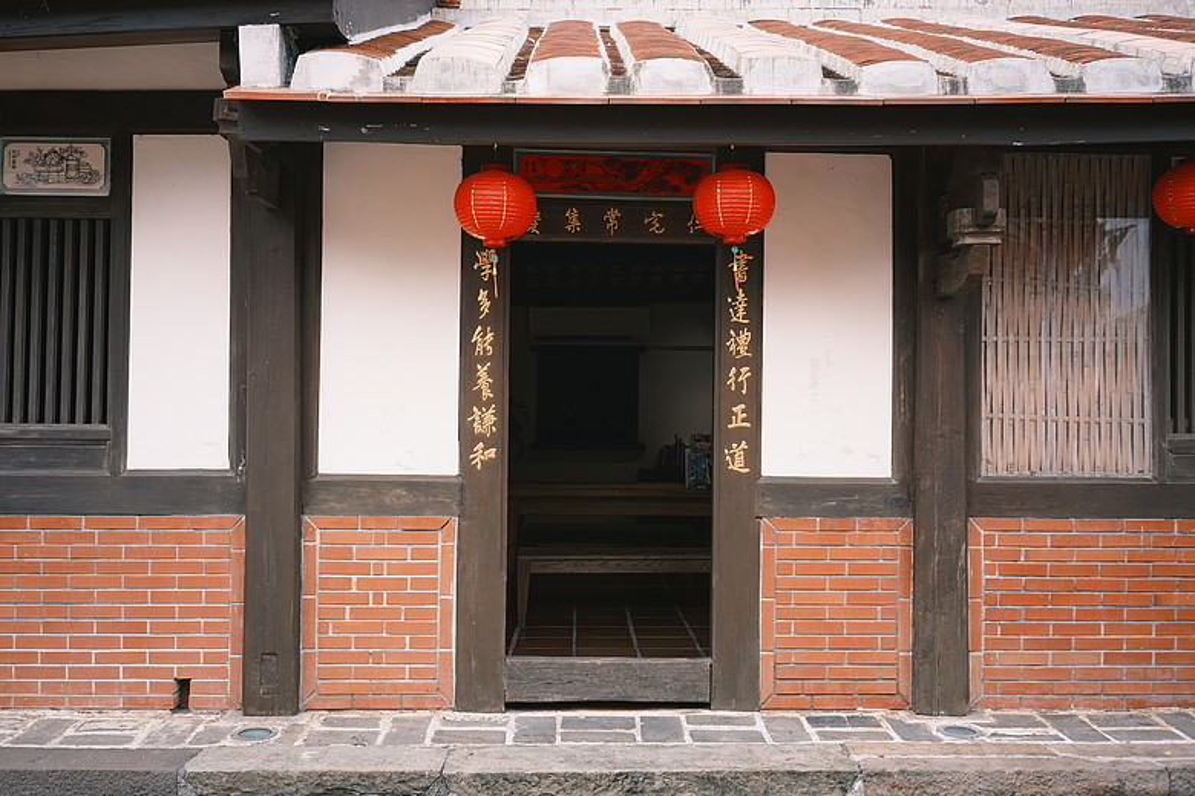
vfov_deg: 37.9
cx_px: 598
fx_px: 1162
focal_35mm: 35
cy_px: 398
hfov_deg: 54.4
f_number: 4
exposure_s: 1/200
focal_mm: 35
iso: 200
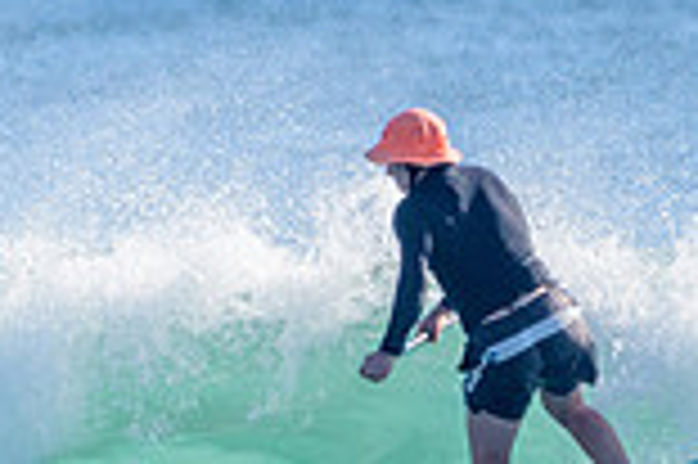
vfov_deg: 0.6
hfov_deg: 0.9
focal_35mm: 2293
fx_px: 44411
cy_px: 490
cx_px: 264
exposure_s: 1/2000
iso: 250
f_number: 5.6
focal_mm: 500
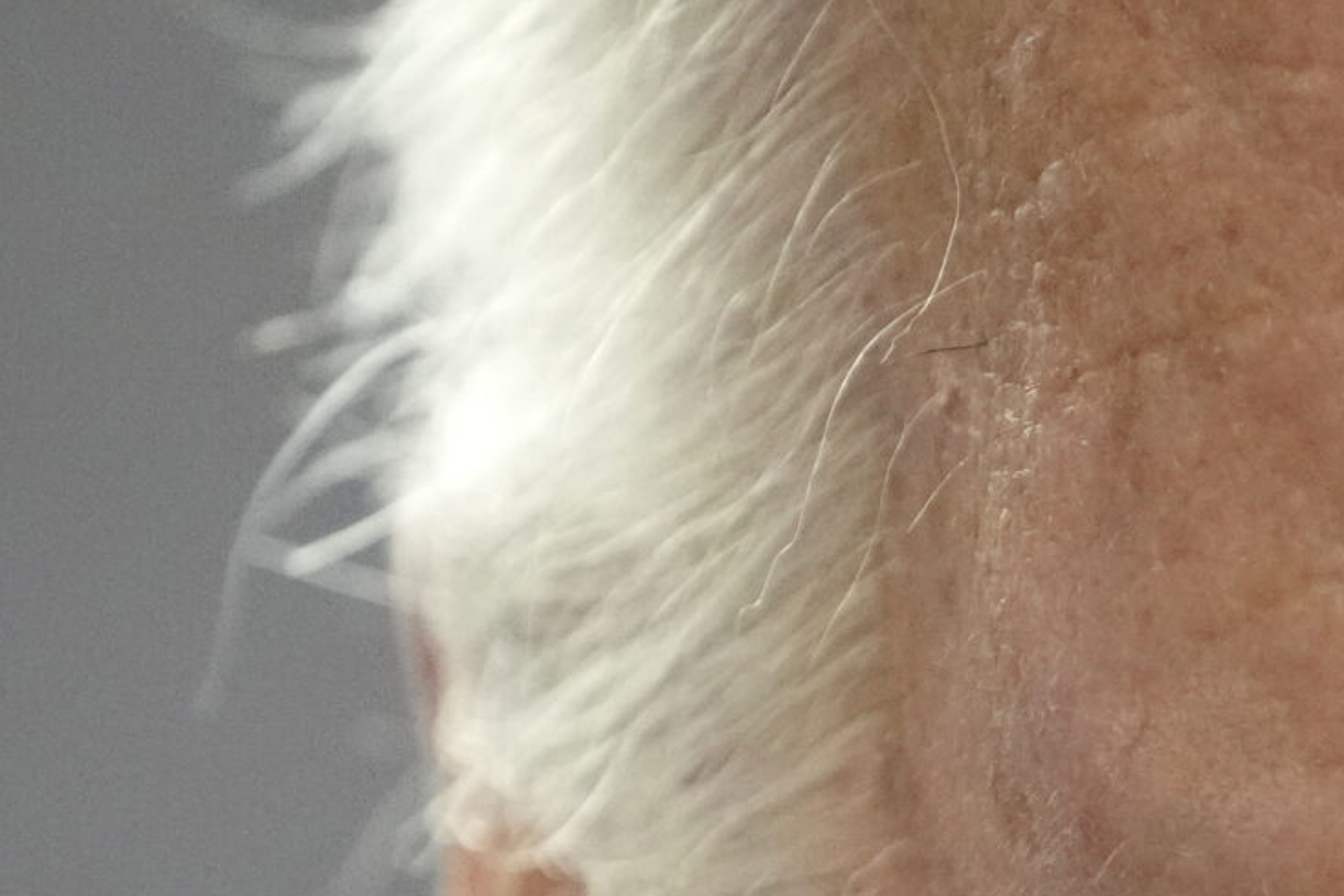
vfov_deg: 1.3
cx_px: 2215
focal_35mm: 1048
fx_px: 39130
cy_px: 1503
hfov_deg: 2.0
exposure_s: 1/250
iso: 6400
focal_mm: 300
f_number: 5.6
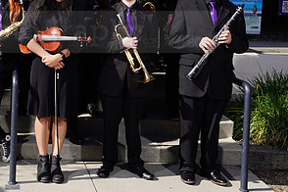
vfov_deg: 17.9
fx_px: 600
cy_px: 24
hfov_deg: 26.0
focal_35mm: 75
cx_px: 24
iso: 100
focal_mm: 38
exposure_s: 1/250
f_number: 10
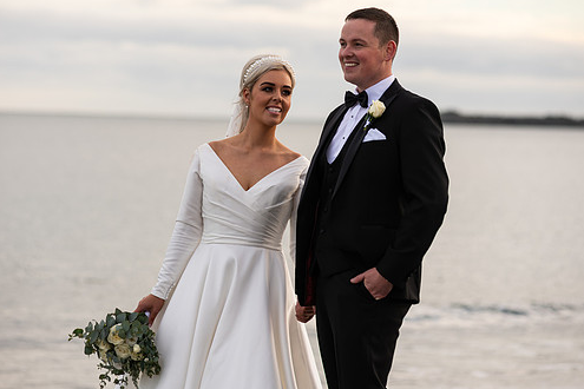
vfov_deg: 8.1
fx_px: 2758
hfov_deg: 12.1
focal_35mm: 170
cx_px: 274
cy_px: 166
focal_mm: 145
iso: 80
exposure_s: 1/200
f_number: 3.5
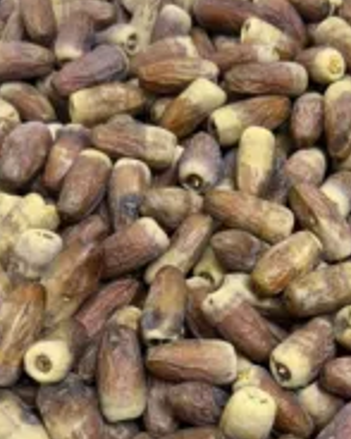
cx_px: 246
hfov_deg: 29.4
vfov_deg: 35.8
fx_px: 663
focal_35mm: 51
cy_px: 329
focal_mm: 6.76
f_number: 1.78
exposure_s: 1/60
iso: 640
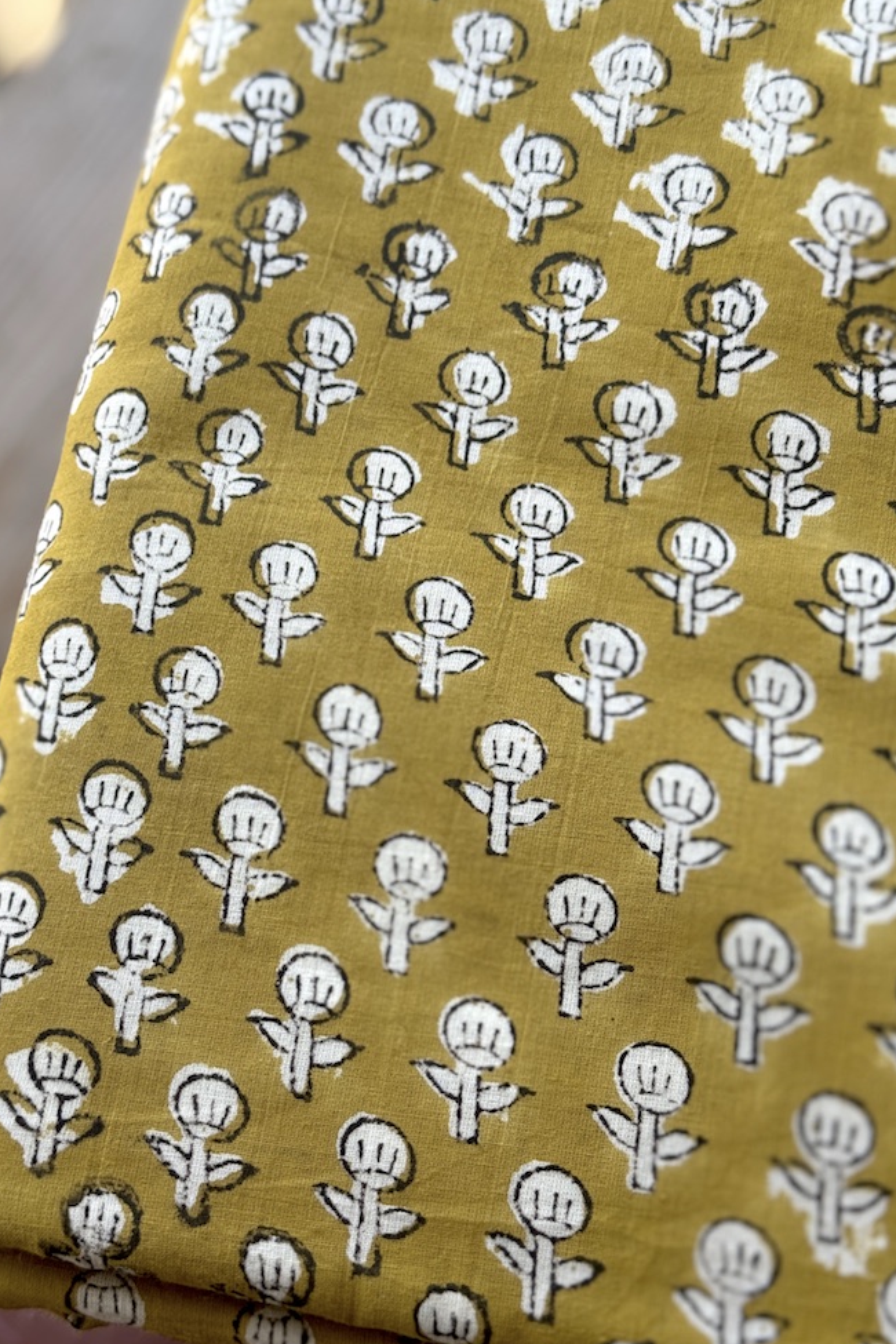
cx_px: 391
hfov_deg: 26.5
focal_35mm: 51
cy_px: 684
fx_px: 1904
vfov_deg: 38.9
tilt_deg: -67.1
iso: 64
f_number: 1.78
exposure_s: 1/507
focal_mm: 6.76
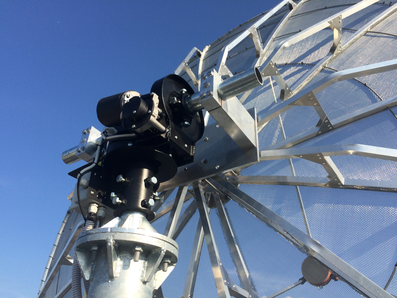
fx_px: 333
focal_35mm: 29
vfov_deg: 48.2
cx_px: 198
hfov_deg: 61.7
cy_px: 149
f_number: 2.2
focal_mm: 4.15
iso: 32
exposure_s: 1/1580
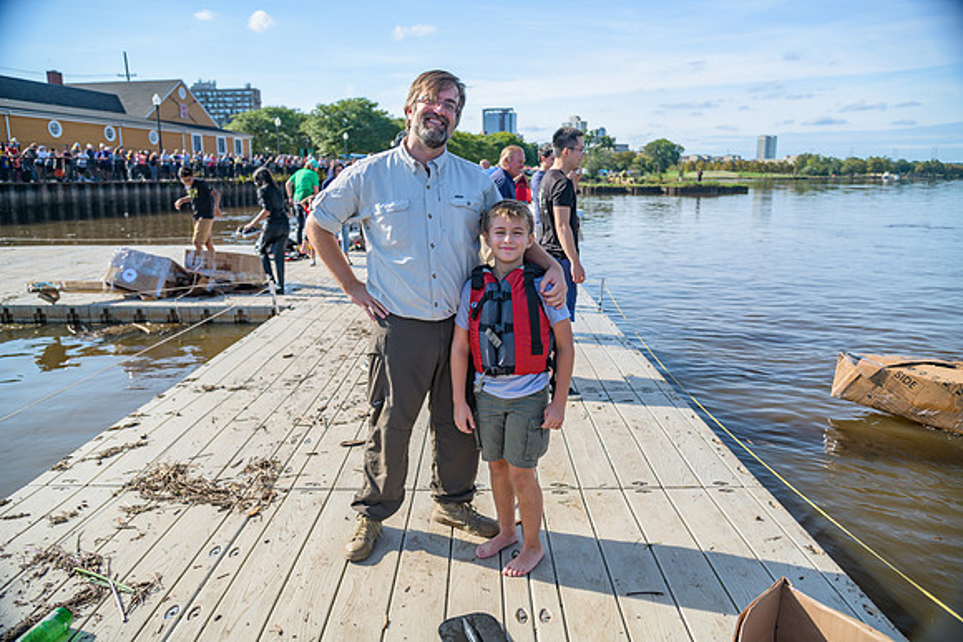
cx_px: 482
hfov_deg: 73.7
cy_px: 321
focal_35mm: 24
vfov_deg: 53.2
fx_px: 642
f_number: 4
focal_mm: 24
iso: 64
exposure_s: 1/200
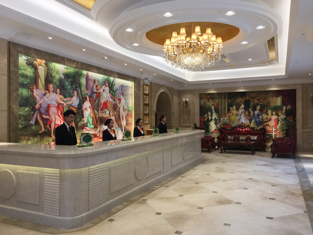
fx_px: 262
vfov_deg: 48.2
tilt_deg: -0.5
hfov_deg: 61.7
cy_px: 118
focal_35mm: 29
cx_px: 156
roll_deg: -1.1
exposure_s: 1/33
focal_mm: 4.15
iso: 32
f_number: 2.2
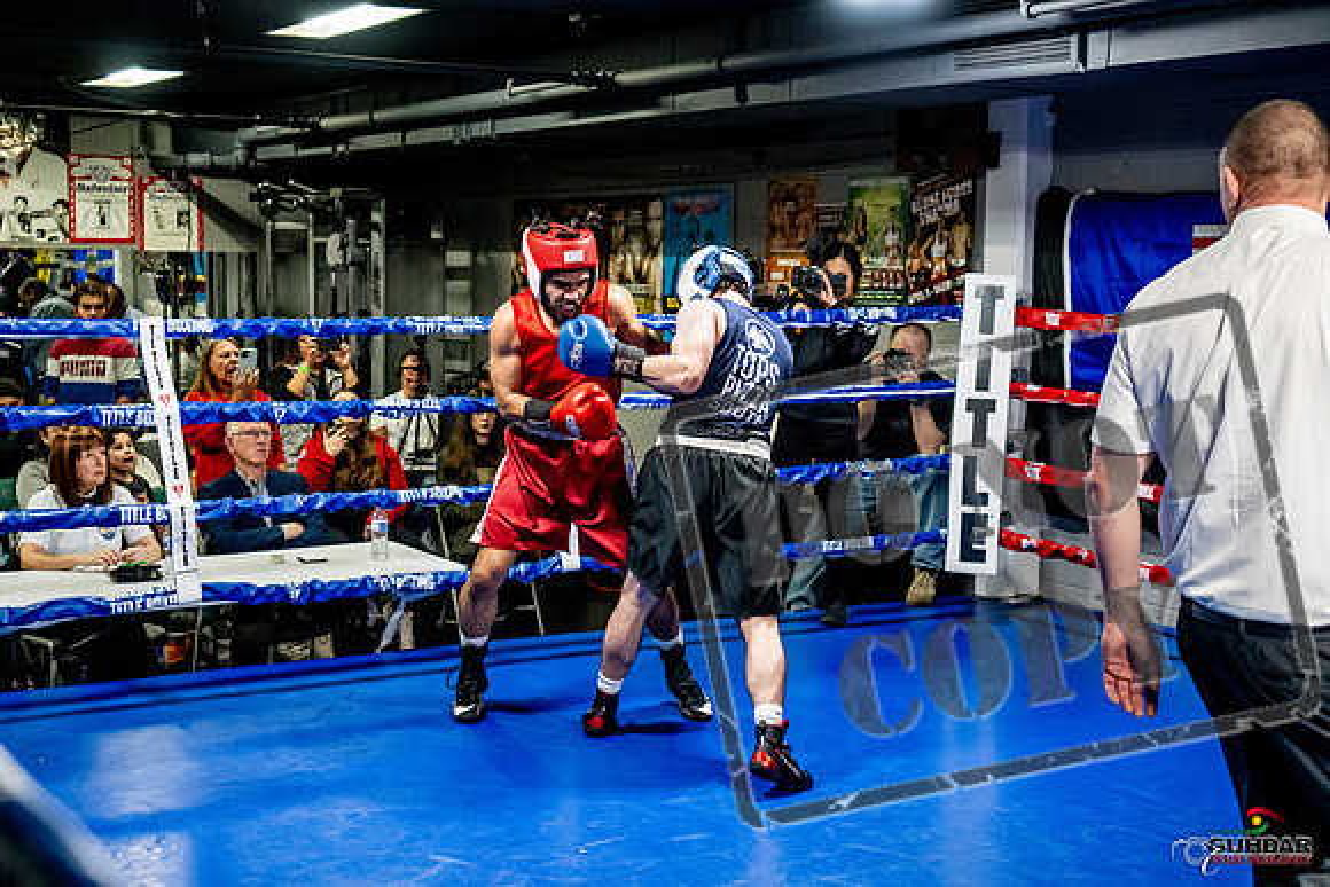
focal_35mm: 52
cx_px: 665
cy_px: 444
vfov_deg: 26.0
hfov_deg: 38.2
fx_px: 1921
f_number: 2.8
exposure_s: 1/800
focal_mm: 35
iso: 5000
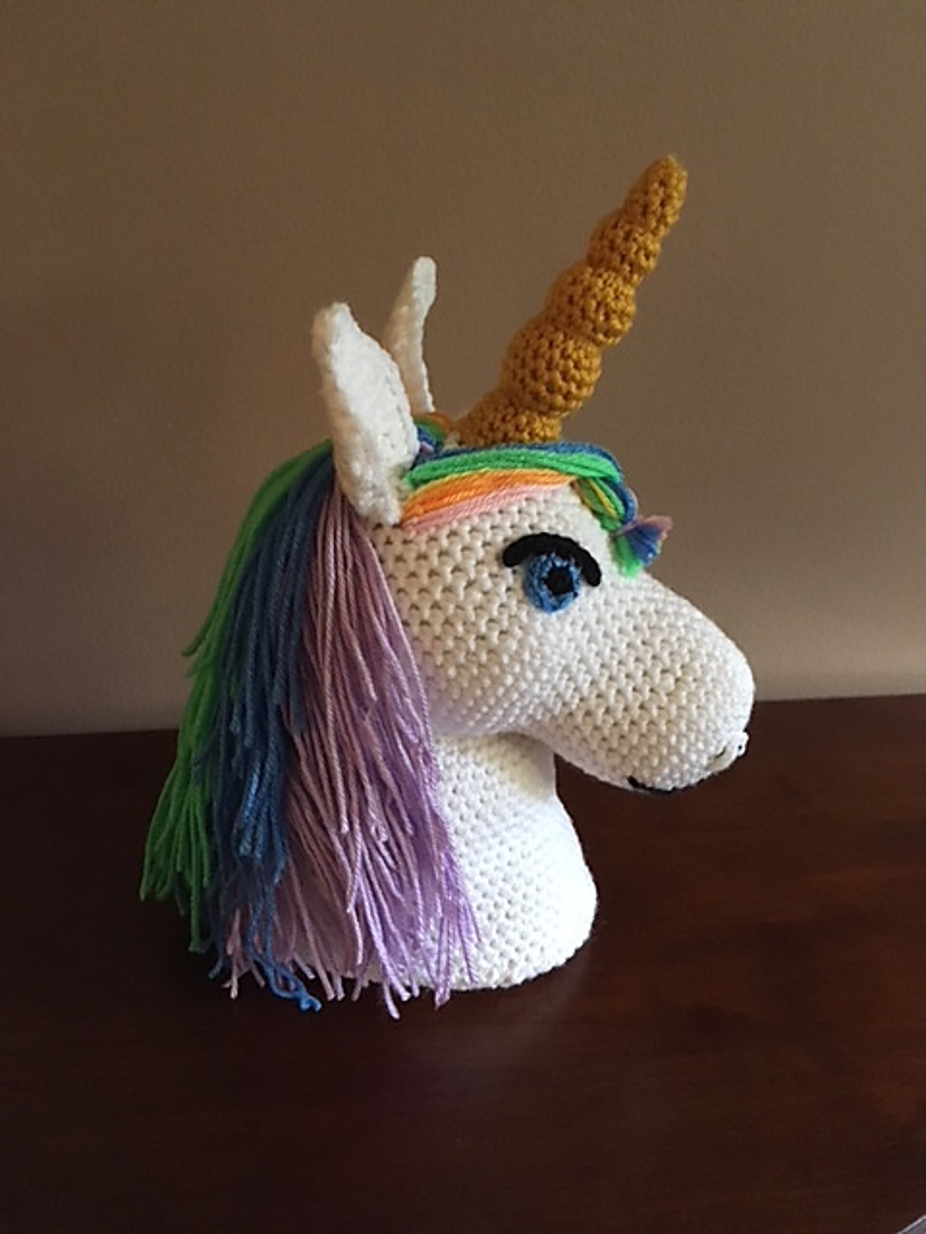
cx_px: 463
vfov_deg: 61.7
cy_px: 617
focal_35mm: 29
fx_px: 1034
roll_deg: -3.3
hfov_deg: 48.2
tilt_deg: -24.6
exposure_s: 1/15
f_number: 2.2
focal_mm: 4.15
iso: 250
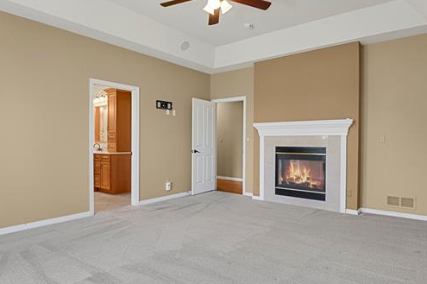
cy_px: 145
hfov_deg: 78.6
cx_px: 210
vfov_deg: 57.1
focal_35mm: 22
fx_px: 261
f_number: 8
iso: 12800
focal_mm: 17
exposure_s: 1/15
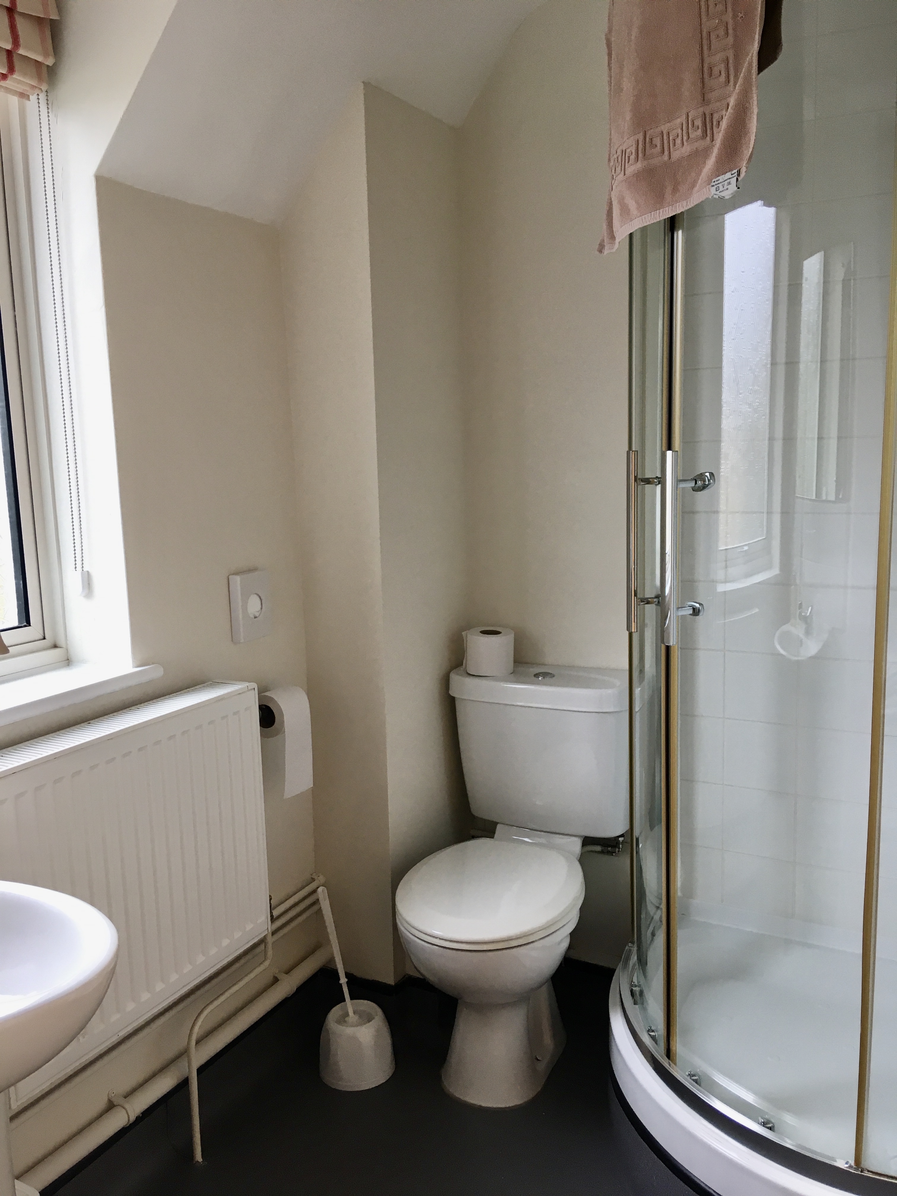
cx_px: 448
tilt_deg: -9.4
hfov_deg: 48.2
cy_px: 598
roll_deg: +2.0
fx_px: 1002
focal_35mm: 29
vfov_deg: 61.7
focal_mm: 4.15
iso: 32
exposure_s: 1/33
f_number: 2.2
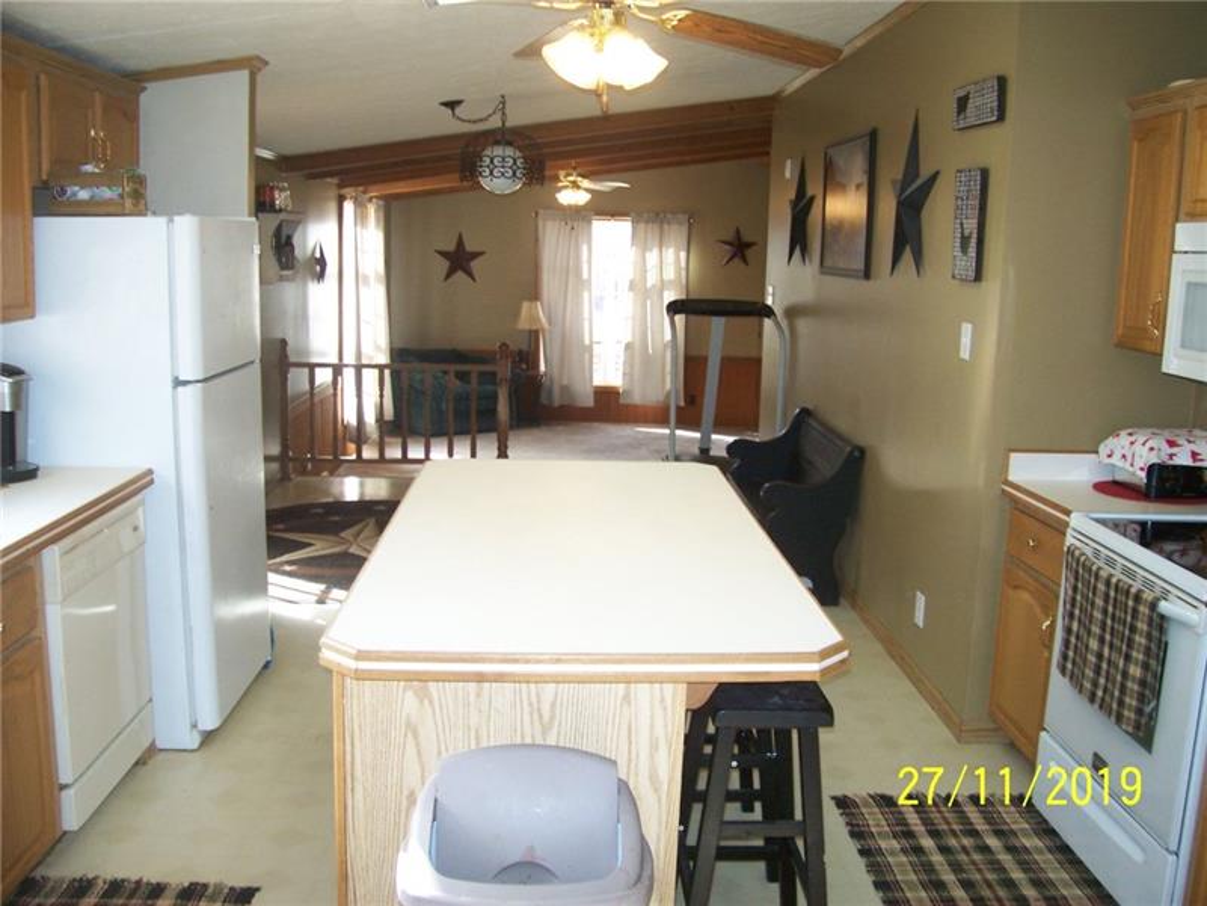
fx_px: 1186
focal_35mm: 34
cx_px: 604
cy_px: 453
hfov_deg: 54.0
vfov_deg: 41.8
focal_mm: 5.6
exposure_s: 1/80
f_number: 2.7
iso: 160
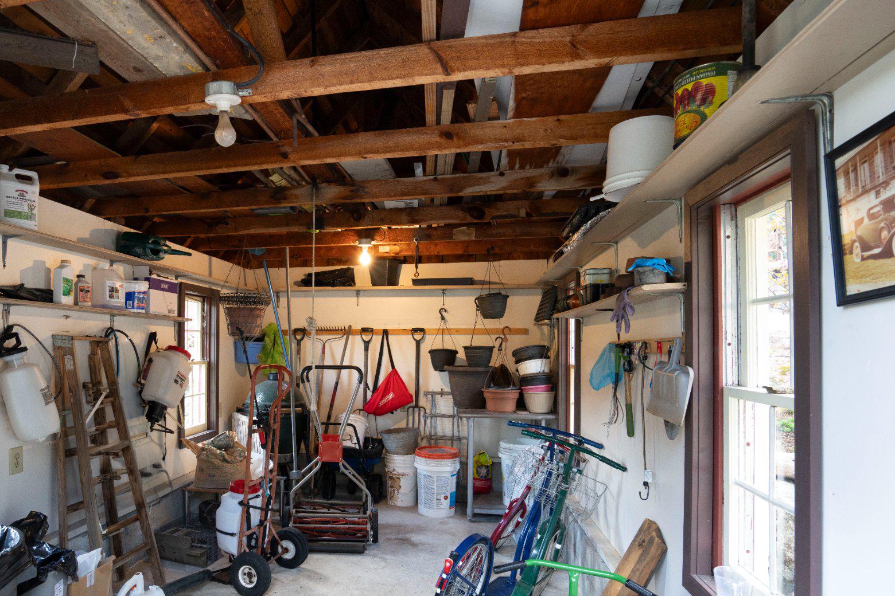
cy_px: 349
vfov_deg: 59.1
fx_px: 522
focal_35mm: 21
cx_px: 332
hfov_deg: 79.6
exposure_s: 1/40
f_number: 7.1
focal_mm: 16
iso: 800
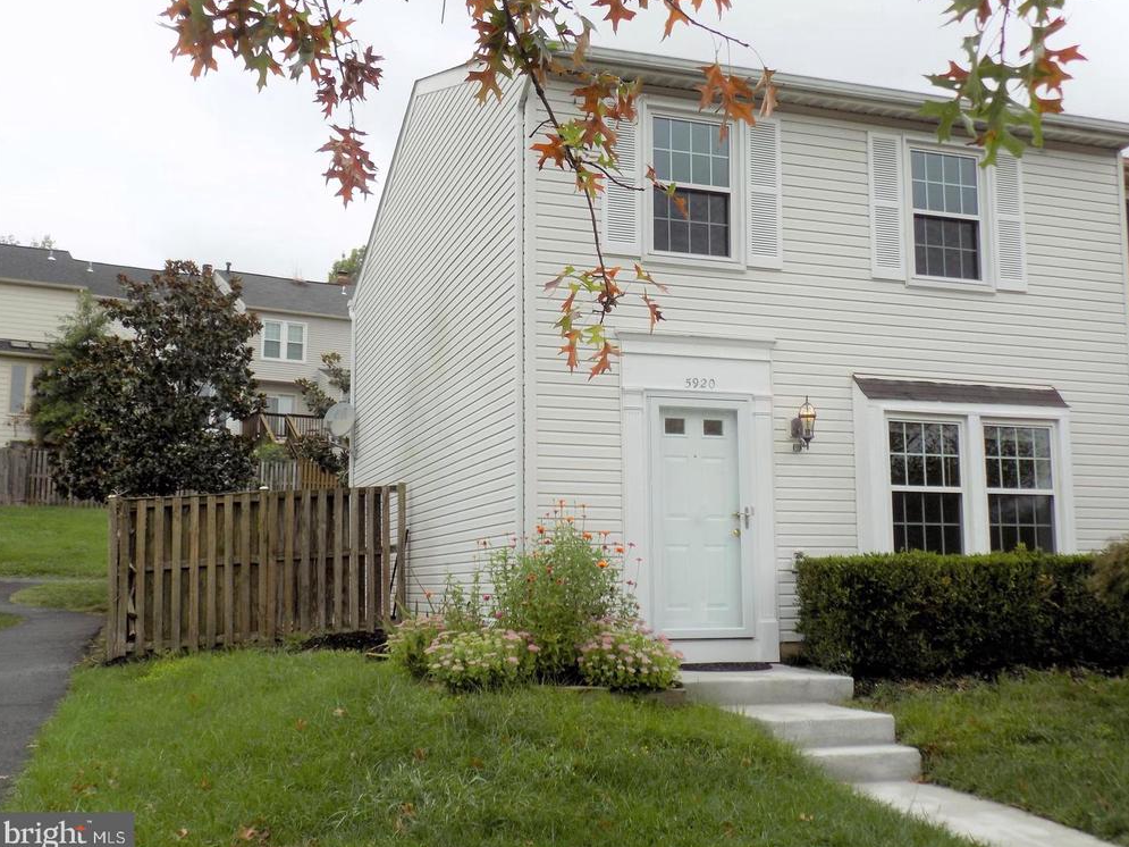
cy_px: 422
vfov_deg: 40.7
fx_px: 1141
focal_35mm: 35
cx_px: 574
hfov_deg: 52.6
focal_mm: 6.1
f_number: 3.4
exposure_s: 1/500
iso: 80
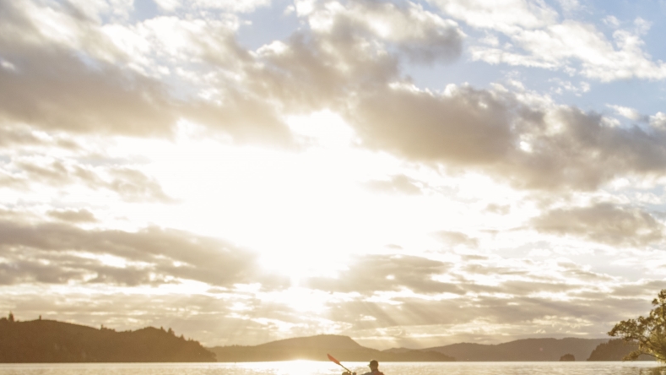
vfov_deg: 22.5
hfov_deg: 38.0
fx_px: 901
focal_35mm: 51
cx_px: 595
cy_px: 380
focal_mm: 20
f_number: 5.6
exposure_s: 1/1000
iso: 560
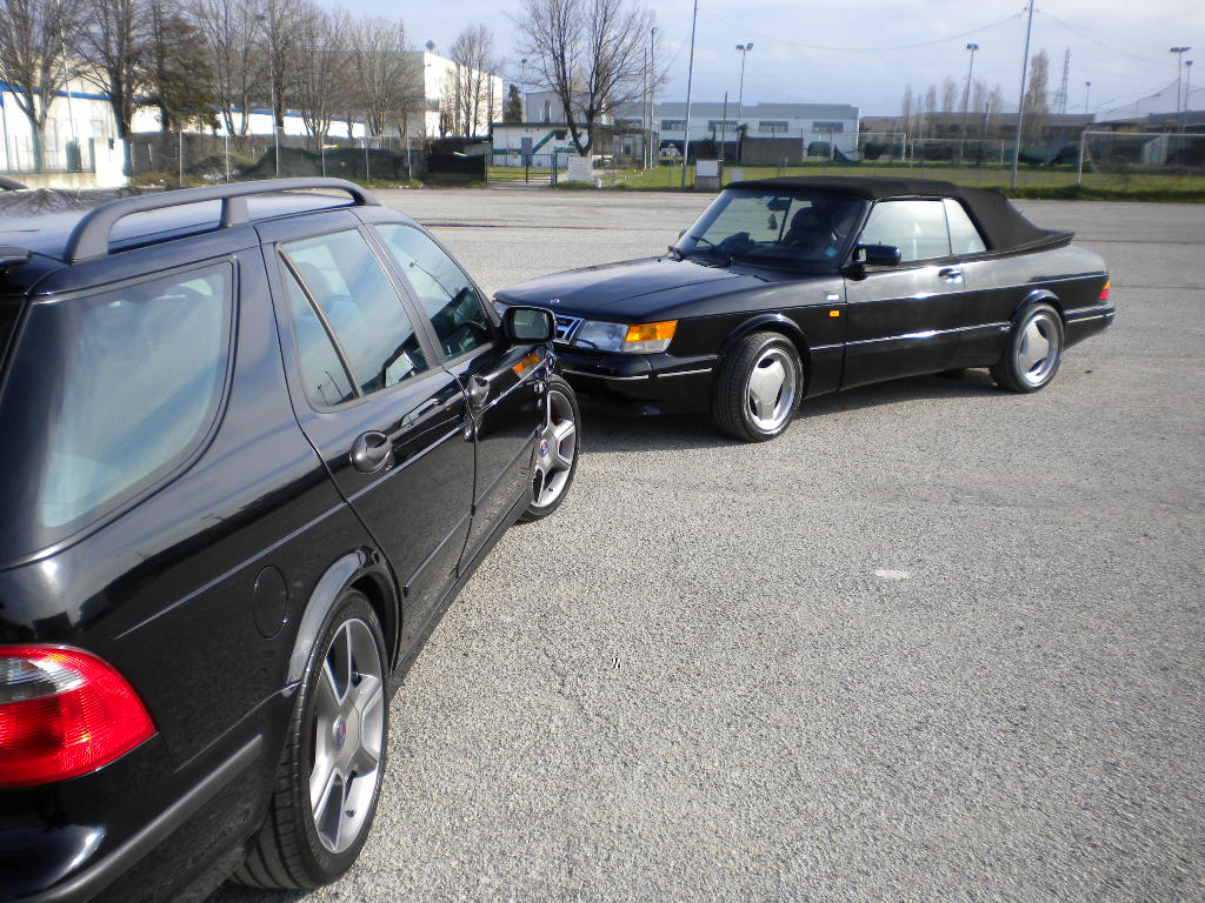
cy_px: 452
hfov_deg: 52.6
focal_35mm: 35
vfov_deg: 40.7
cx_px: 602
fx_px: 1218
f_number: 4.6
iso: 80
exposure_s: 1/372
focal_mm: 6.3
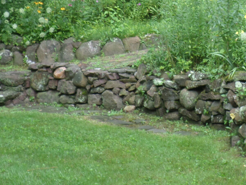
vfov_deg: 13.2
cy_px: -23
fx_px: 782
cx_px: 190
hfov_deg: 17.8
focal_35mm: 110
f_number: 3.2
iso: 80
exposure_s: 1/45
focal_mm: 7.8
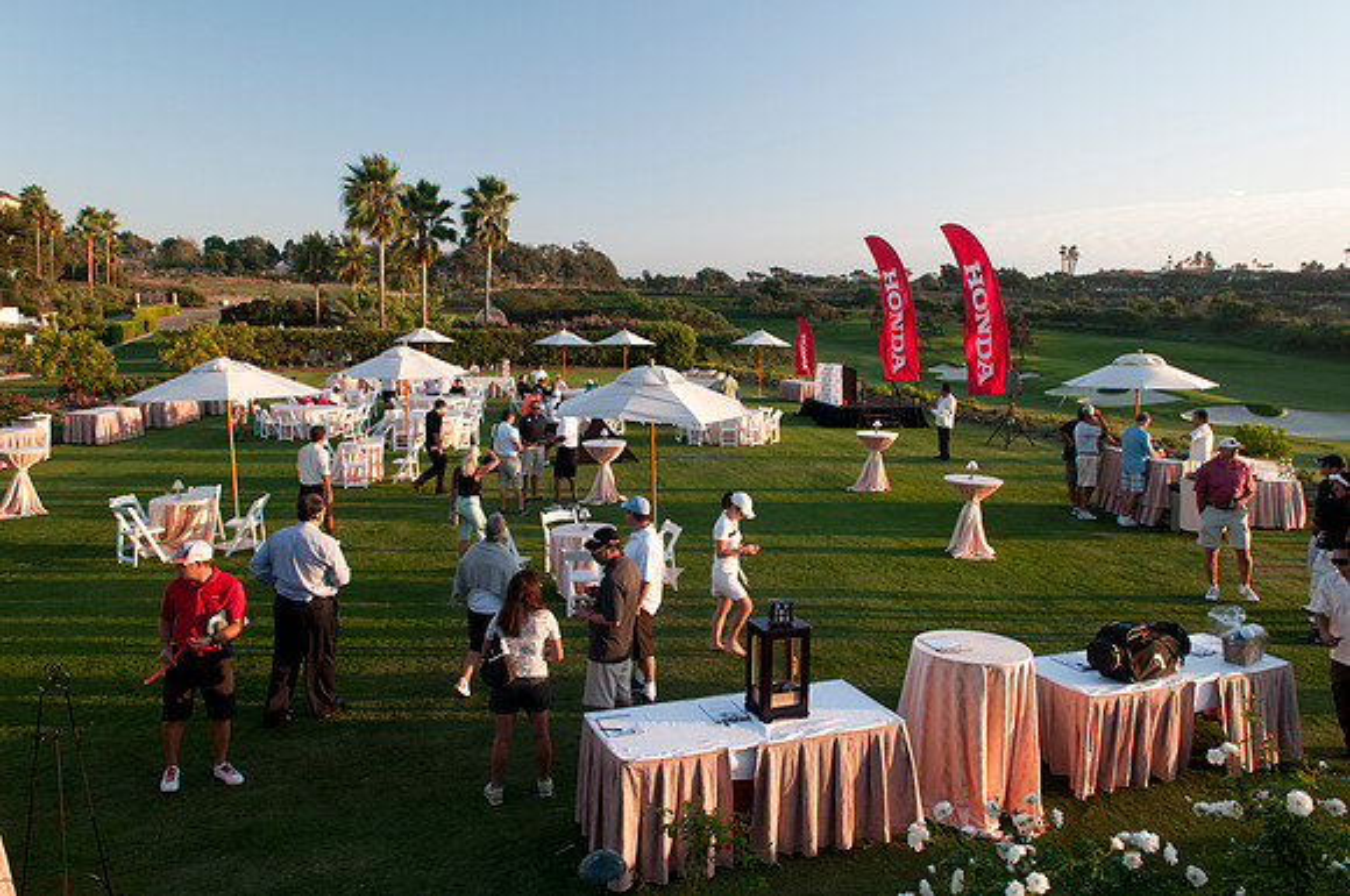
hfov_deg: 70.5
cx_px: 675
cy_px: 448
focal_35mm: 26
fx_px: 955
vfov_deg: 50.3
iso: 360
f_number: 7.1
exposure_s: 1/80
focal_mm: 17
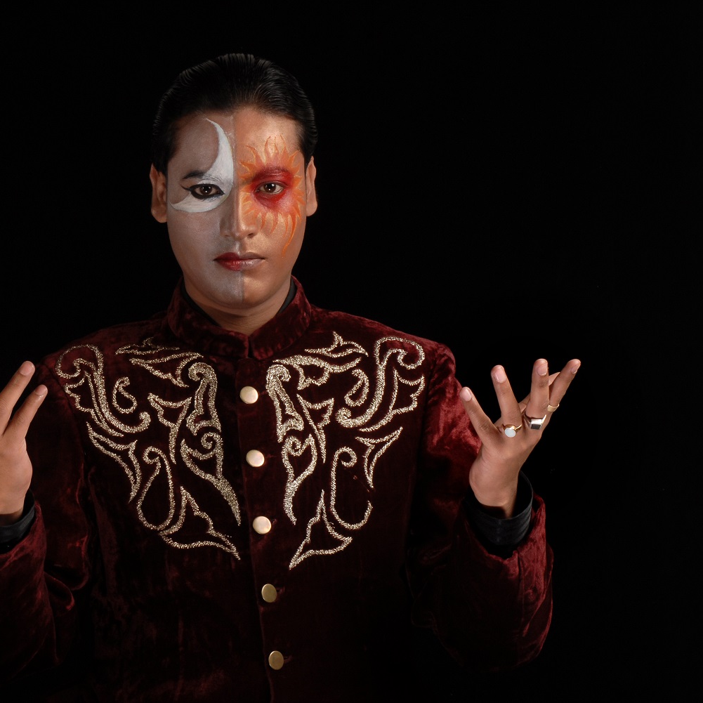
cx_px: 218
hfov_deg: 11.4
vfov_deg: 11.4
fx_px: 3515
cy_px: 351
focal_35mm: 153
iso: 200
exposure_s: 1/125
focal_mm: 80
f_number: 22
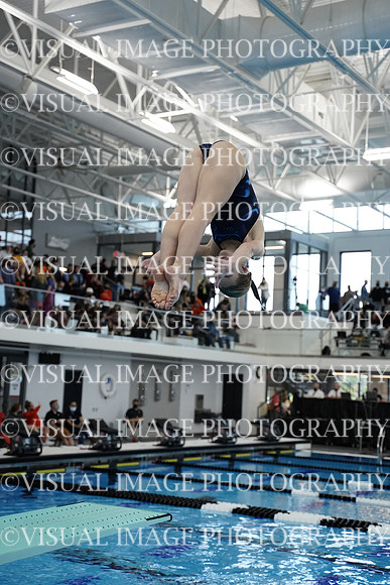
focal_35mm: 55
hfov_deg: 24.6
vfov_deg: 36.2
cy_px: 292
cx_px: 195
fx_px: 893
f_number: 3.2
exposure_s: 1/1250
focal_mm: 55
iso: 4000
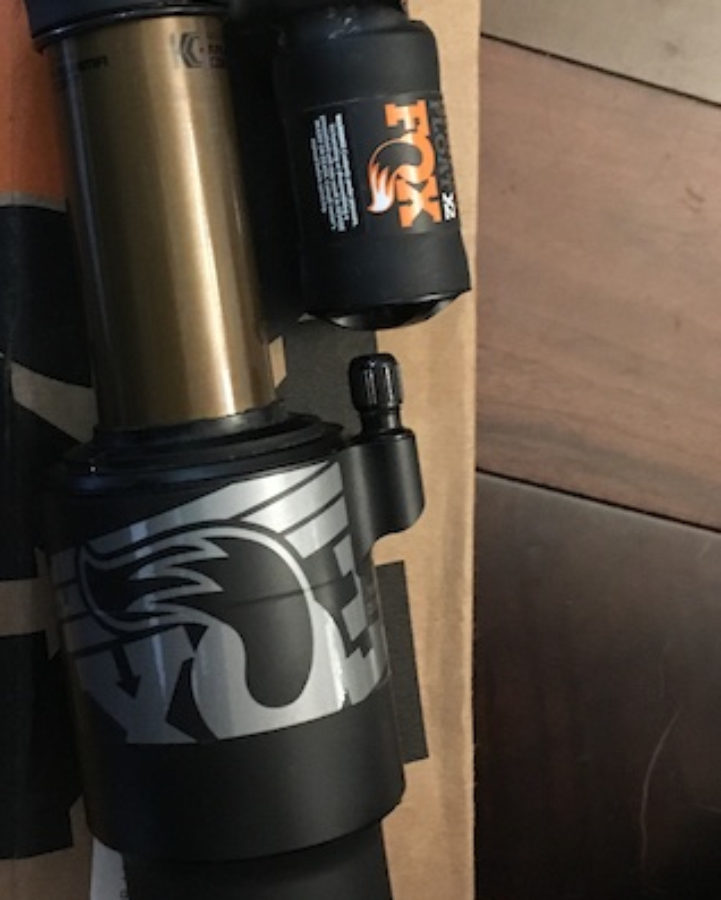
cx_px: 95
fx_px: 1519
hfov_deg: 26.0
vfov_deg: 32.8
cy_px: 315
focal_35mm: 57
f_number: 2.2
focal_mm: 4.15
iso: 400
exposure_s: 1/17
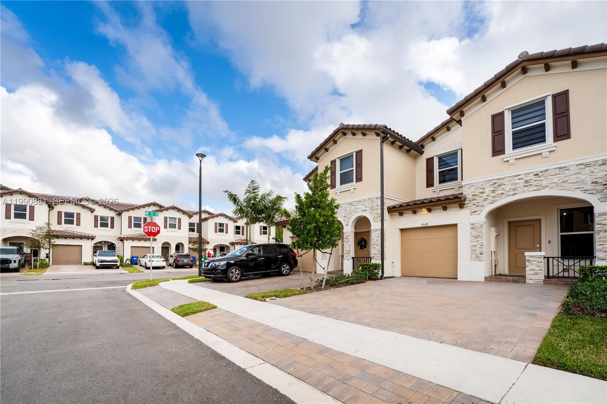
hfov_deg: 104.3
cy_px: 202
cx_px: 304
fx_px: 236
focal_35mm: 14
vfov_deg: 81.2
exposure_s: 1/125
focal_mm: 14
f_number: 8
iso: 100
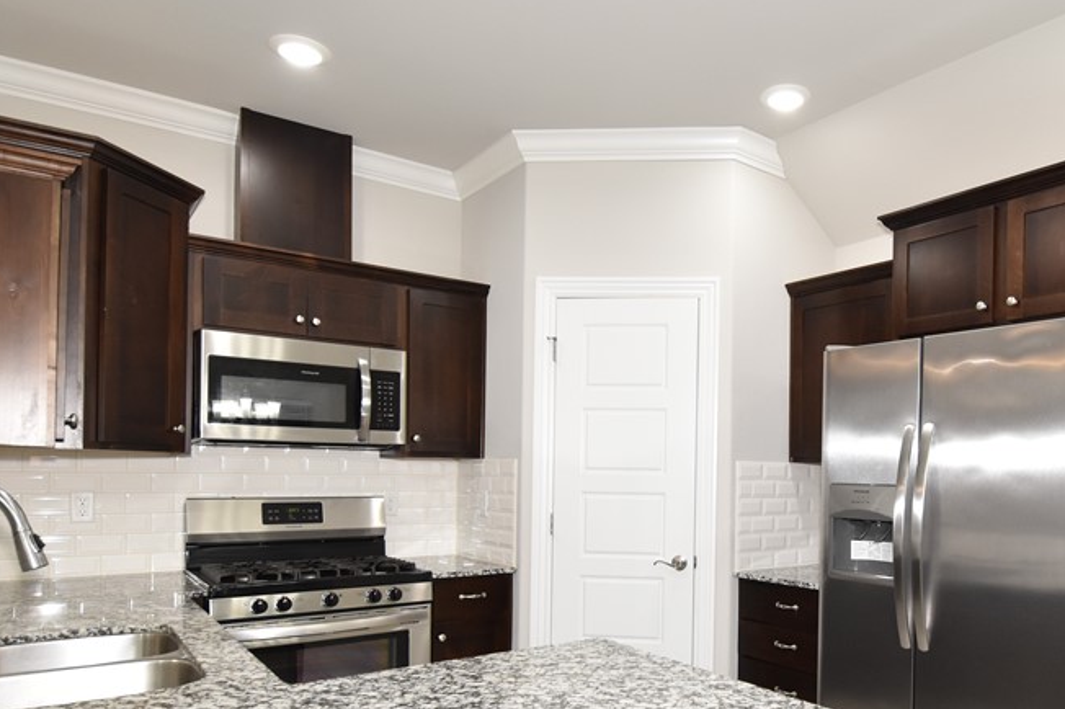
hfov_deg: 69.7
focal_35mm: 25
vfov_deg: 50.4
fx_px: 739
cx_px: 699
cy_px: 467
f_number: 4.5
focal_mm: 10
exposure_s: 1/80
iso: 800
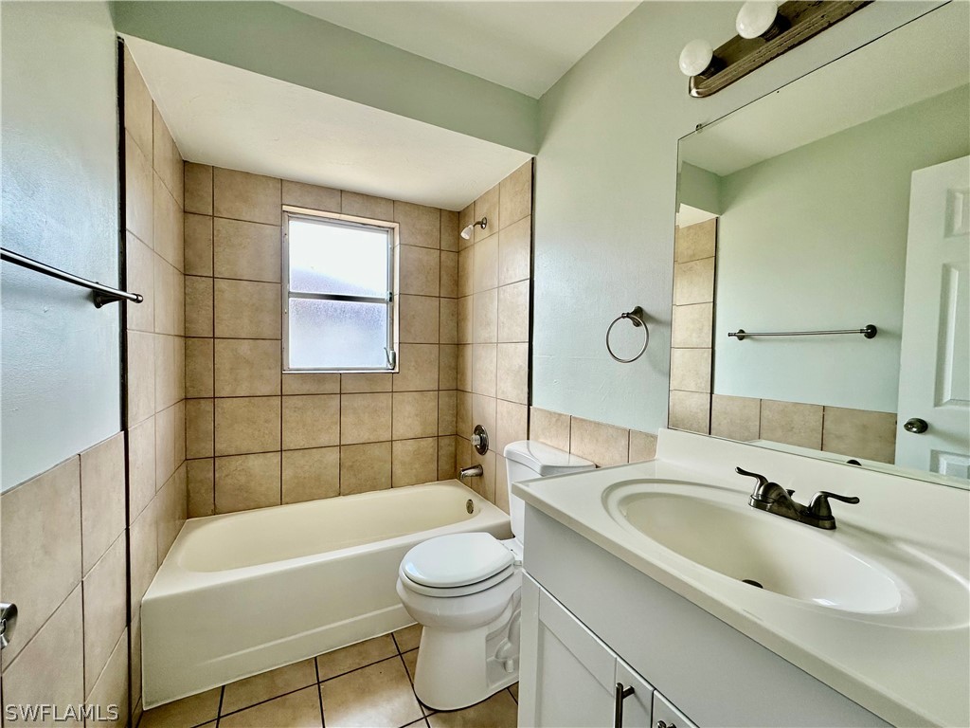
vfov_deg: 85.7
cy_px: 364
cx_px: 485
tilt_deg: -1.7
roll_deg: -1.1
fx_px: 392
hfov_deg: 102.1
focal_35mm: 14
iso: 64
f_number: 2.2
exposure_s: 1/99
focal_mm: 2.22
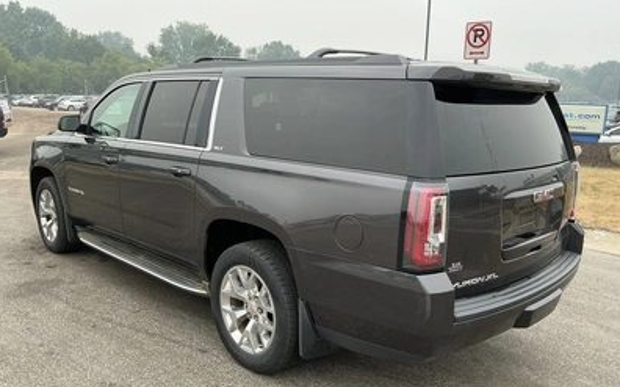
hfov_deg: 62.9
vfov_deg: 41.7
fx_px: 507
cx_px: 310
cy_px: 222
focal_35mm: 30
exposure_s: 1/666
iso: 25
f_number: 1.8
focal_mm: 3
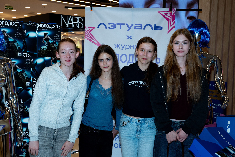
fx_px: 274
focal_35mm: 42
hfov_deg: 46.4
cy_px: 78
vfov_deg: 31.9
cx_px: 118
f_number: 4.5
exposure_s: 1/160
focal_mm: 28
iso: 320
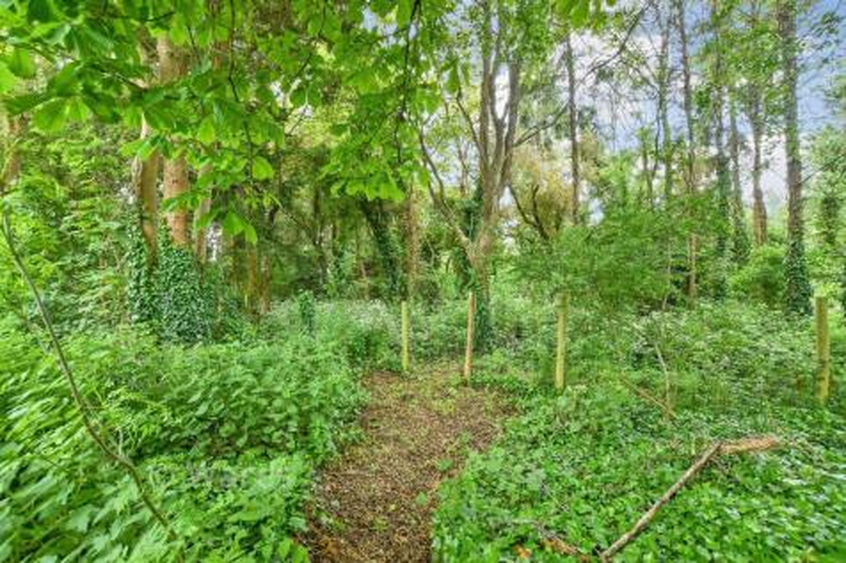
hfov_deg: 100.4
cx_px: 423
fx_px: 352
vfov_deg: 77.3
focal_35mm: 15
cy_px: 282
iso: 320
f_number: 8
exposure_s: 1/60
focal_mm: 10
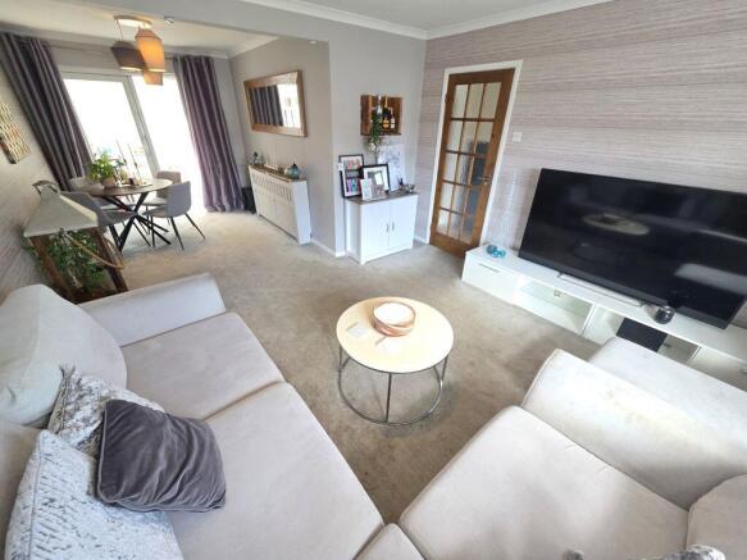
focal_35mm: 13
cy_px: 280
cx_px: 374
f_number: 1.9
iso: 320
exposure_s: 1/100
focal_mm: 2.2
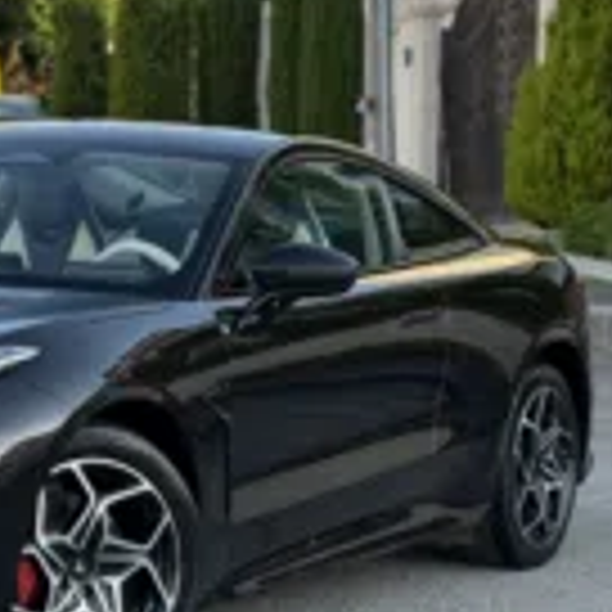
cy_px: 310
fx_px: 2500
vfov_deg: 14.0
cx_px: -27
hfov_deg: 13.7
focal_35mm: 125
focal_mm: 6.76
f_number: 1.78
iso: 100
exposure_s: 1/712
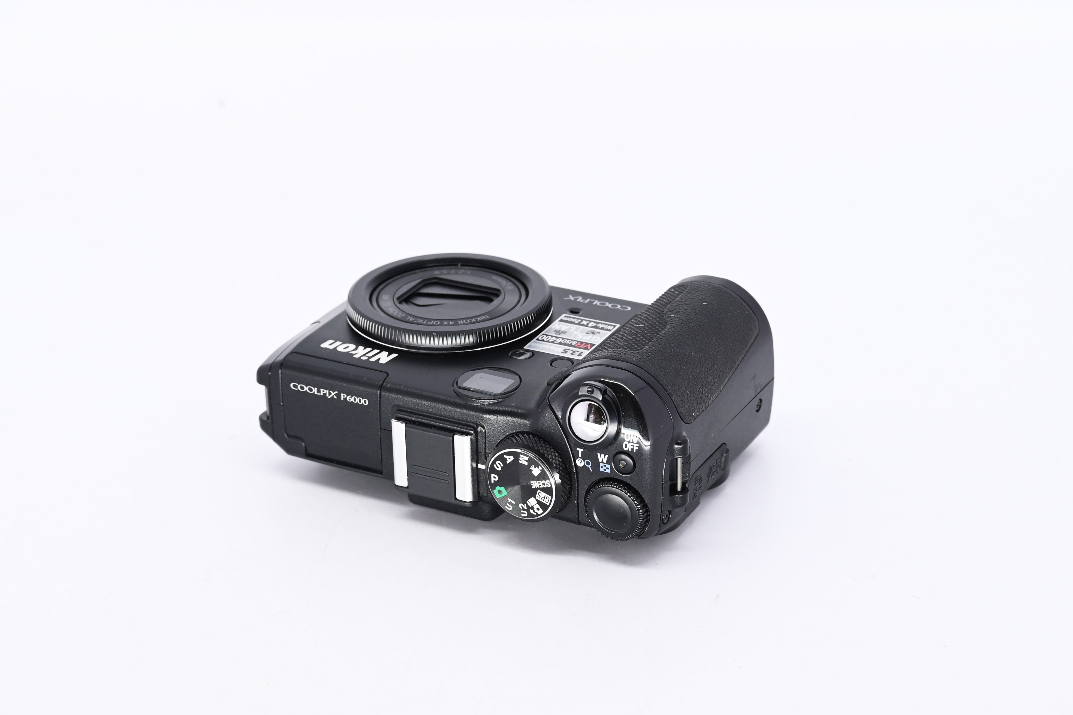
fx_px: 2235
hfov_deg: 27.0
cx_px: 536
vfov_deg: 18.2
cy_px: 358
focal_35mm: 75
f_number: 9
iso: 500
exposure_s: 1/125
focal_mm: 50
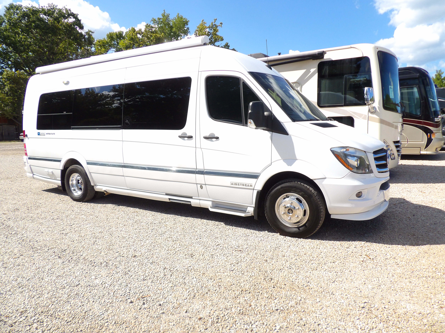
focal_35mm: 24
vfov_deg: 56.8
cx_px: 222
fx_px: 309
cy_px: 166
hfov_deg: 71.6
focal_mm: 4.3
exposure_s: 1/1399
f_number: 2.8
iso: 100
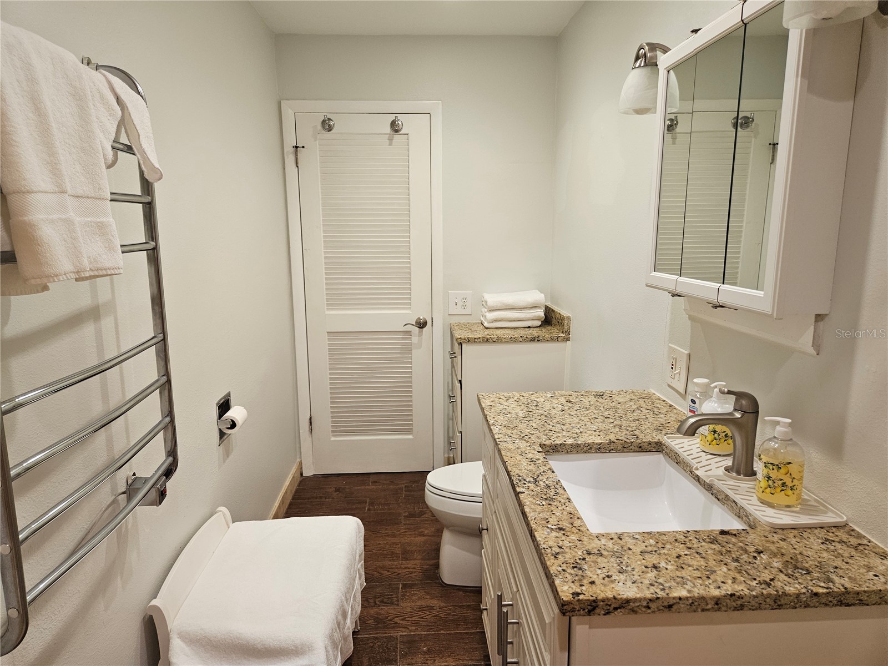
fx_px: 590
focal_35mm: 23
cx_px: 444
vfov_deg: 58.9
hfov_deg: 73.9
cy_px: 333
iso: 200
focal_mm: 5.4
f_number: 1.8
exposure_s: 1/120
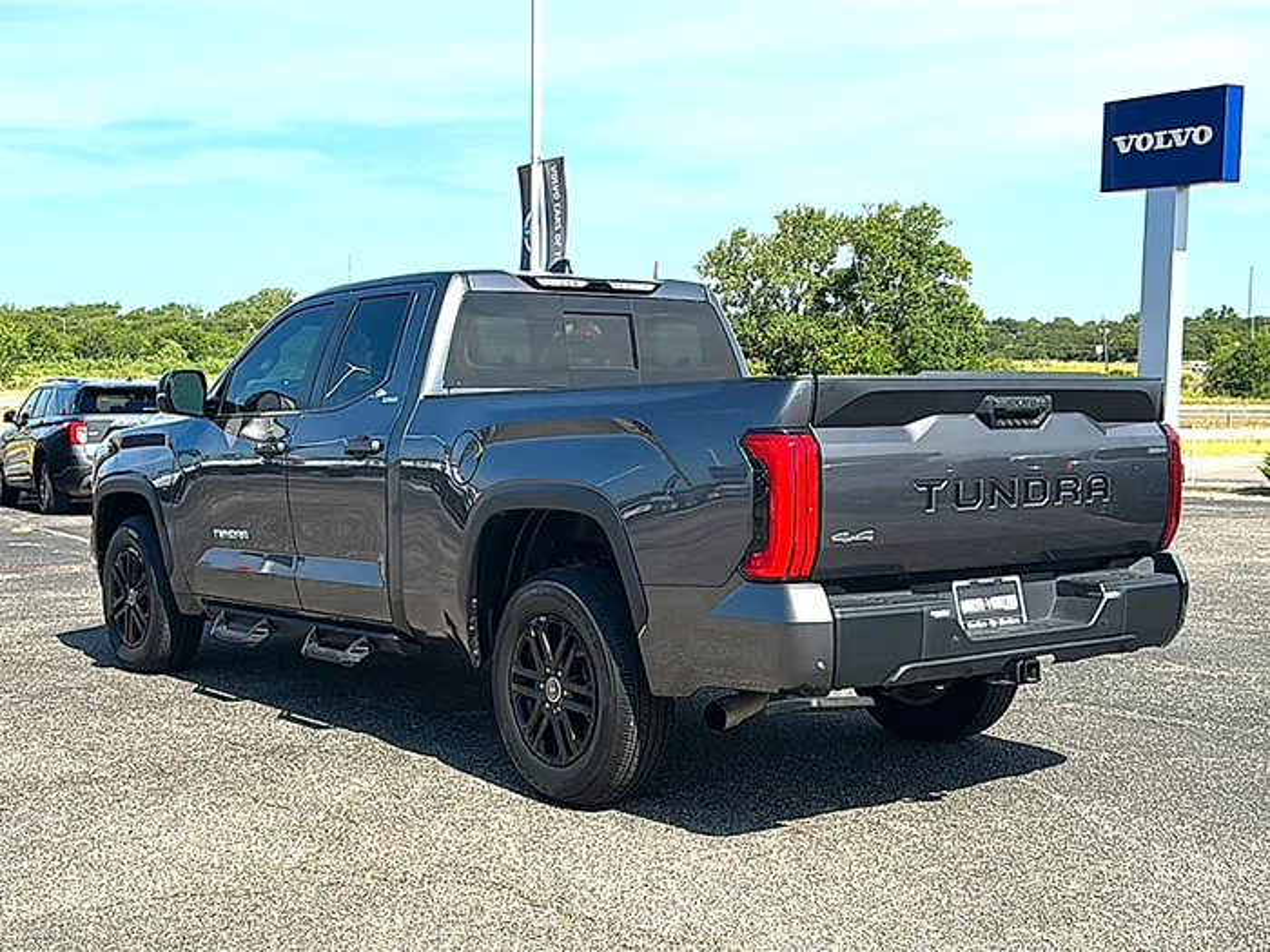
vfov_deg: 37.7
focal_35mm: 38
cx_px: 635
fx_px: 1394
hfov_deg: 49.0
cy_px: 476
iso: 80
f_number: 1.78
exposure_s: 1/3891
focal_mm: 6.86
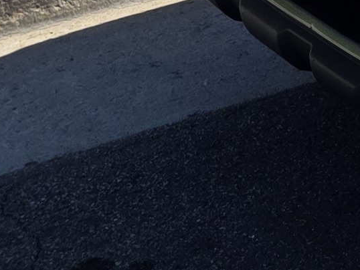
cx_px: 1104
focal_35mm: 171
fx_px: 1779
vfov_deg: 8.0
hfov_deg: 9.1
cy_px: -407
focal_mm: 6.3
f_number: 1.7
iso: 80
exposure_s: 1/3067
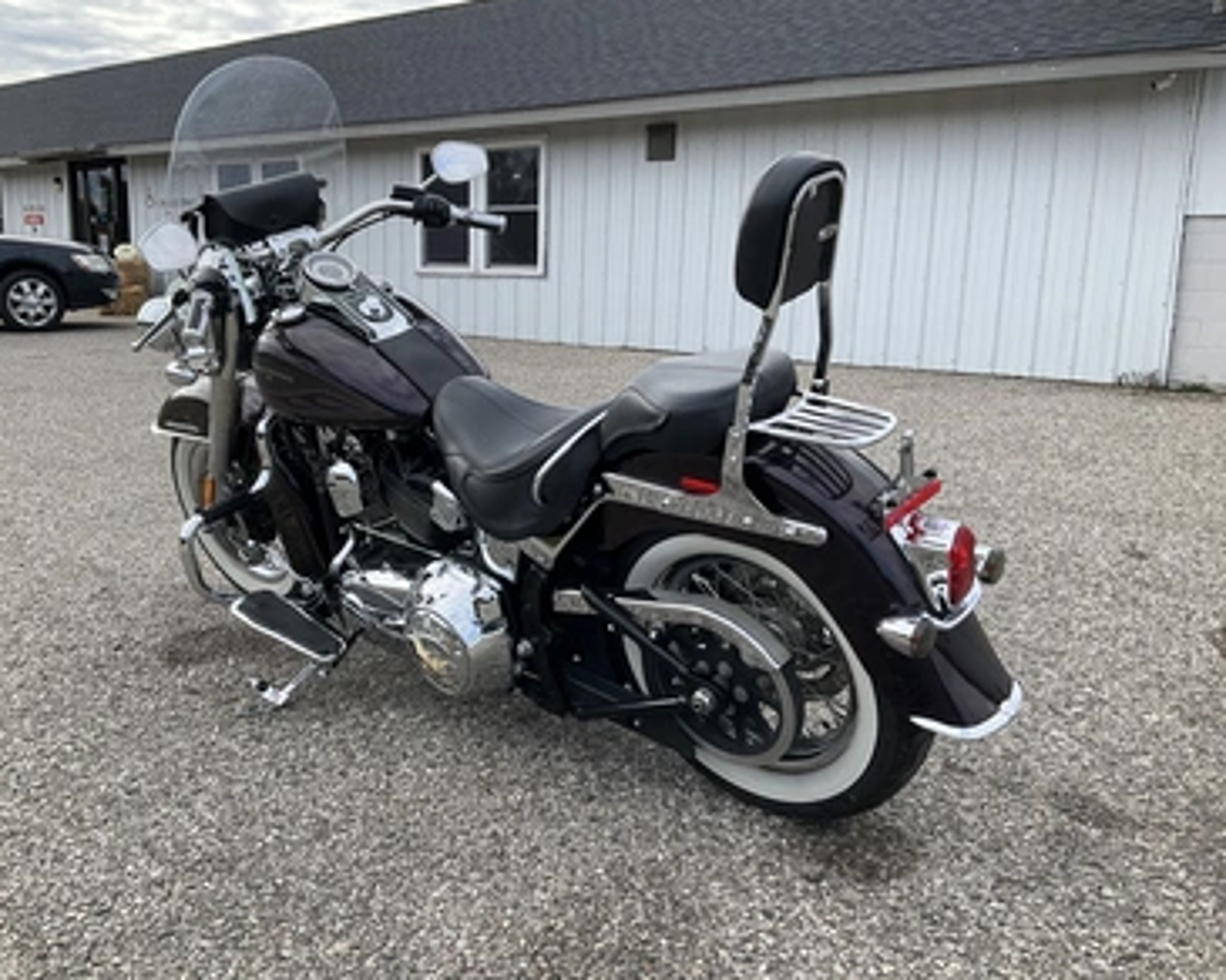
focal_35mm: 31
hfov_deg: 57.1
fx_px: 1125
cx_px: 571
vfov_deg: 47.1
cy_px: 493
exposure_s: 1/620
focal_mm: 3
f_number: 1.8
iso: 25
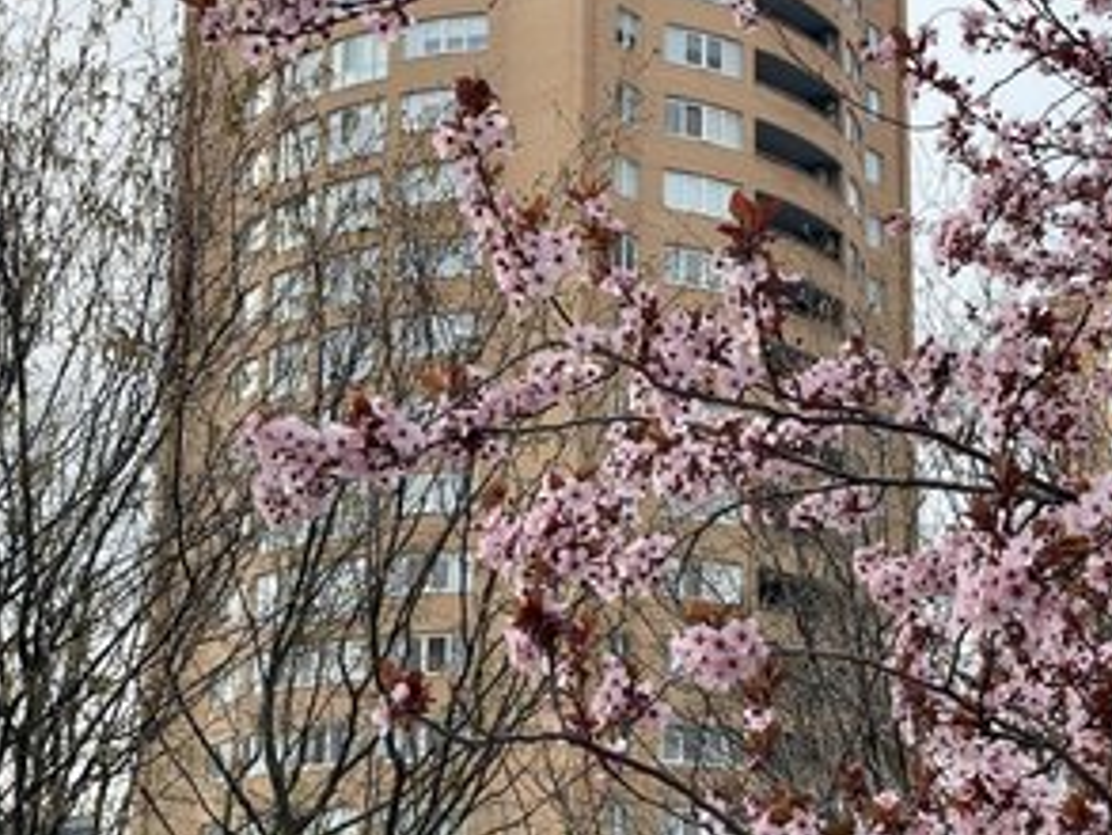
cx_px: 653
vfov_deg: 20.7
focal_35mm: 71
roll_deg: -0.2
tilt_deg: +16.2
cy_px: 436
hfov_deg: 27.3
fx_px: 2282
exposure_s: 1/480
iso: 25
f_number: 2
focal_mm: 6
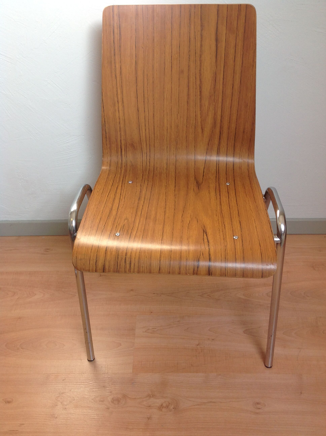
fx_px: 441
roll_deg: +2.3
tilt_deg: -38.4
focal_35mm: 35
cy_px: 218
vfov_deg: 52.7
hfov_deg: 40.6
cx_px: 163
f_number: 2.4
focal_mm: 4.28
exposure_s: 1/60
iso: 64
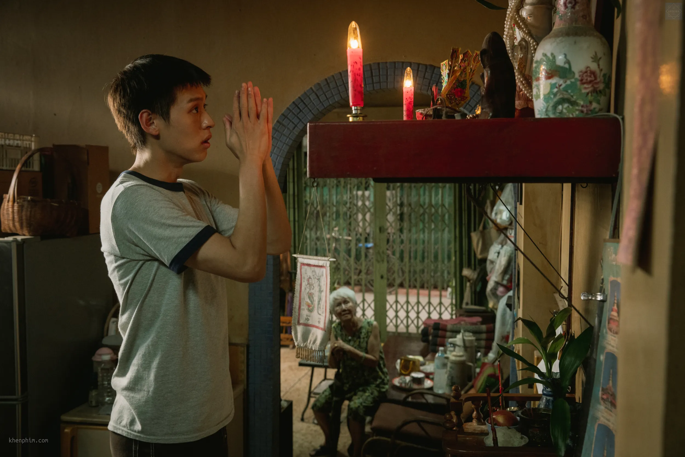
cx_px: 342
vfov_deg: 34.2
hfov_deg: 49.6
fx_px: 742
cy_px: 228
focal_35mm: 39
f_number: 5.6
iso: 3200
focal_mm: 39
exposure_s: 1/200
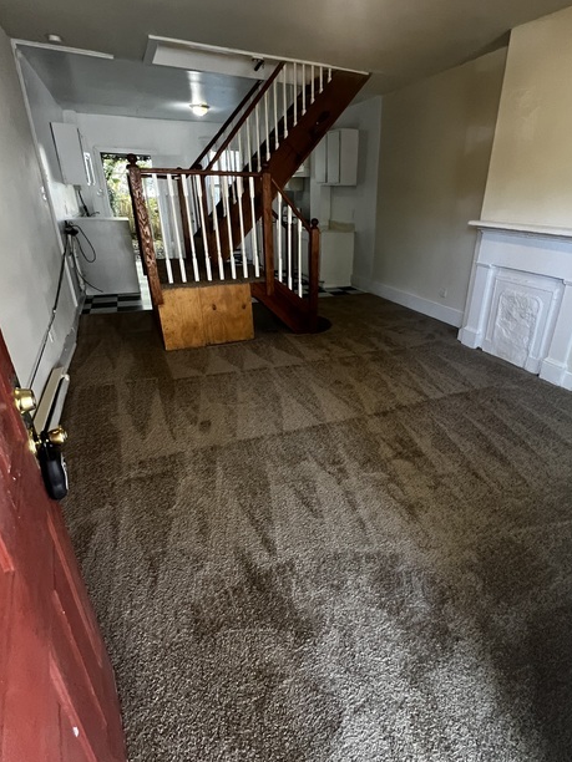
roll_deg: -2.4
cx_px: 331
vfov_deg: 91.0
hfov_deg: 74.2
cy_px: 377
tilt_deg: -24.1
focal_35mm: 17
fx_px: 375
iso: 500
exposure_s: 1/60
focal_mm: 1.57
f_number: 1.8
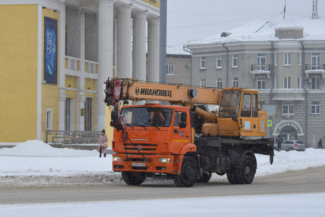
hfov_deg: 24.6
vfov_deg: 16.6
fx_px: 745
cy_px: 108
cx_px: 162
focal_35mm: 82
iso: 400
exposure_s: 1/800
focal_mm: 55
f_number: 5.6
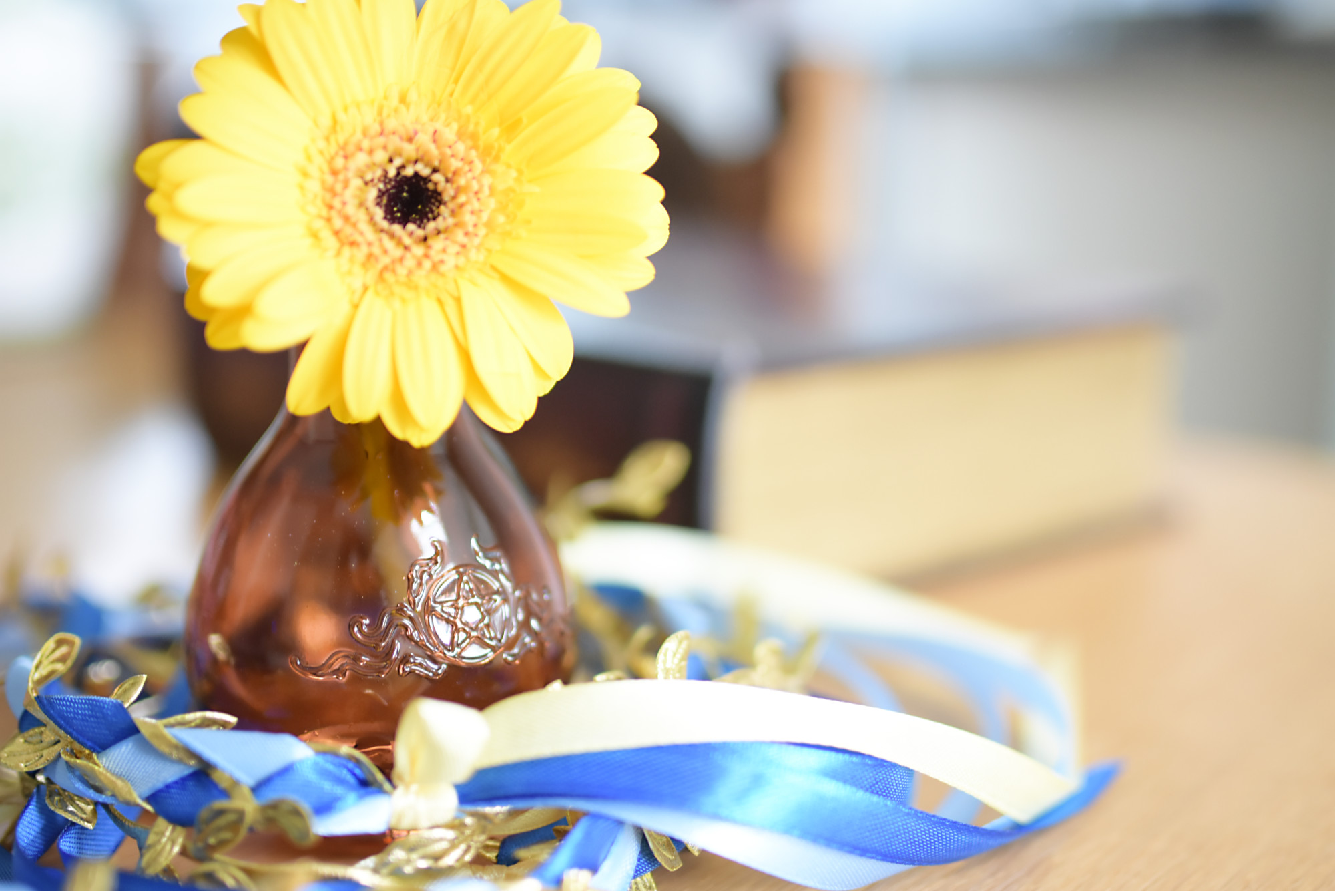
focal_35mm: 52
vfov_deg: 25.8
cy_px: 446
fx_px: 1947
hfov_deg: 37.8
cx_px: 668
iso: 800
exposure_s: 1/60
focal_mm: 35
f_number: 1.4
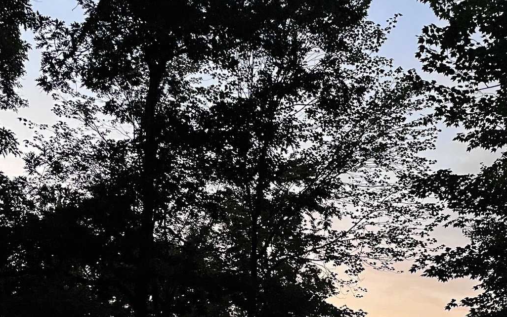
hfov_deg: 34.9
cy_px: 302
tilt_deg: +8.2
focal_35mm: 58
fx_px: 801
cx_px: 328
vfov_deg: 21.7
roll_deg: -1.2
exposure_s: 1/38
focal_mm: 5.1
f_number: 1.6
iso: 640
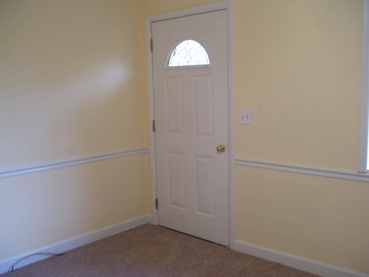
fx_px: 394
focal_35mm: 37
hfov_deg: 50.1
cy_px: 138
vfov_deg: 38.7
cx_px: 184
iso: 160
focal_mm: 6
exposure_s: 1/20
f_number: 2.7
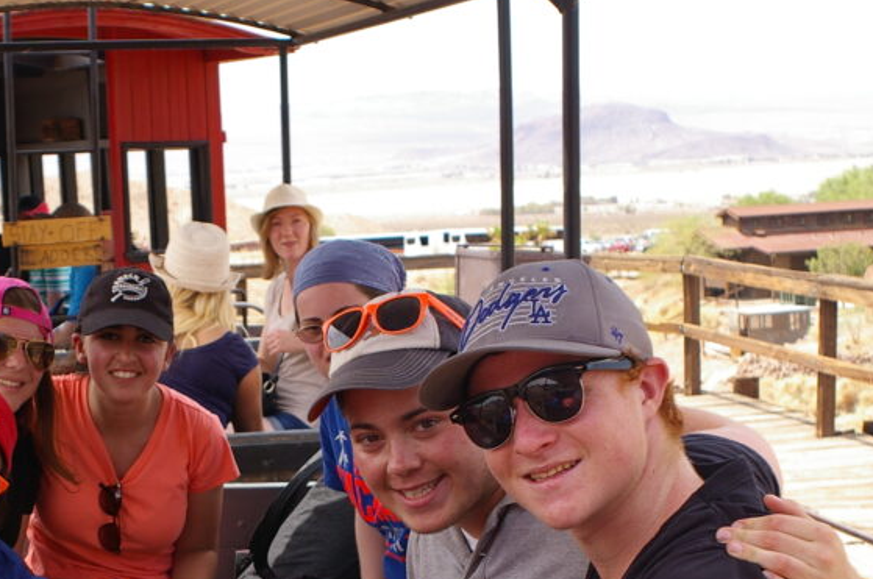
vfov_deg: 17.5
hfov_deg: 26.1
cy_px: 485
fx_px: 1865
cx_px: 230
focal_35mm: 77
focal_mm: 28
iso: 200
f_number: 6.7
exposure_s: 1/180
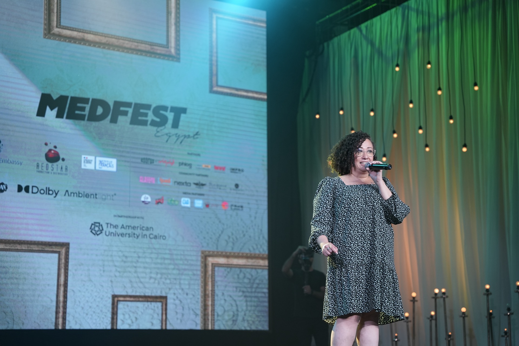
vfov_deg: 20.3
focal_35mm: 67
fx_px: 967
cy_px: 173
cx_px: 260
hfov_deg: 30.0
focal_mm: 67.1
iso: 1000
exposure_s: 1/250
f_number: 2.8
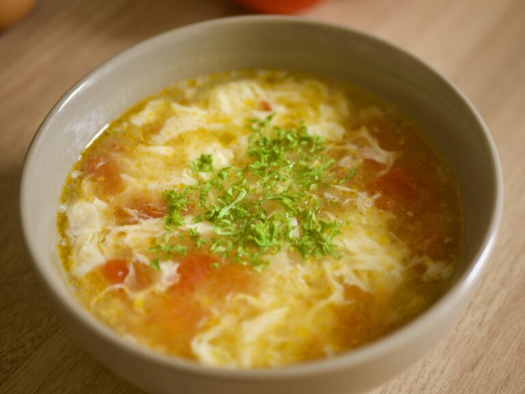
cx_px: 262
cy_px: 197
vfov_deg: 29.1
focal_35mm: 50
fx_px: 758
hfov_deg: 38.2
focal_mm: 25
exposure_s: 1/125
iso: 200
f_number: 1.8
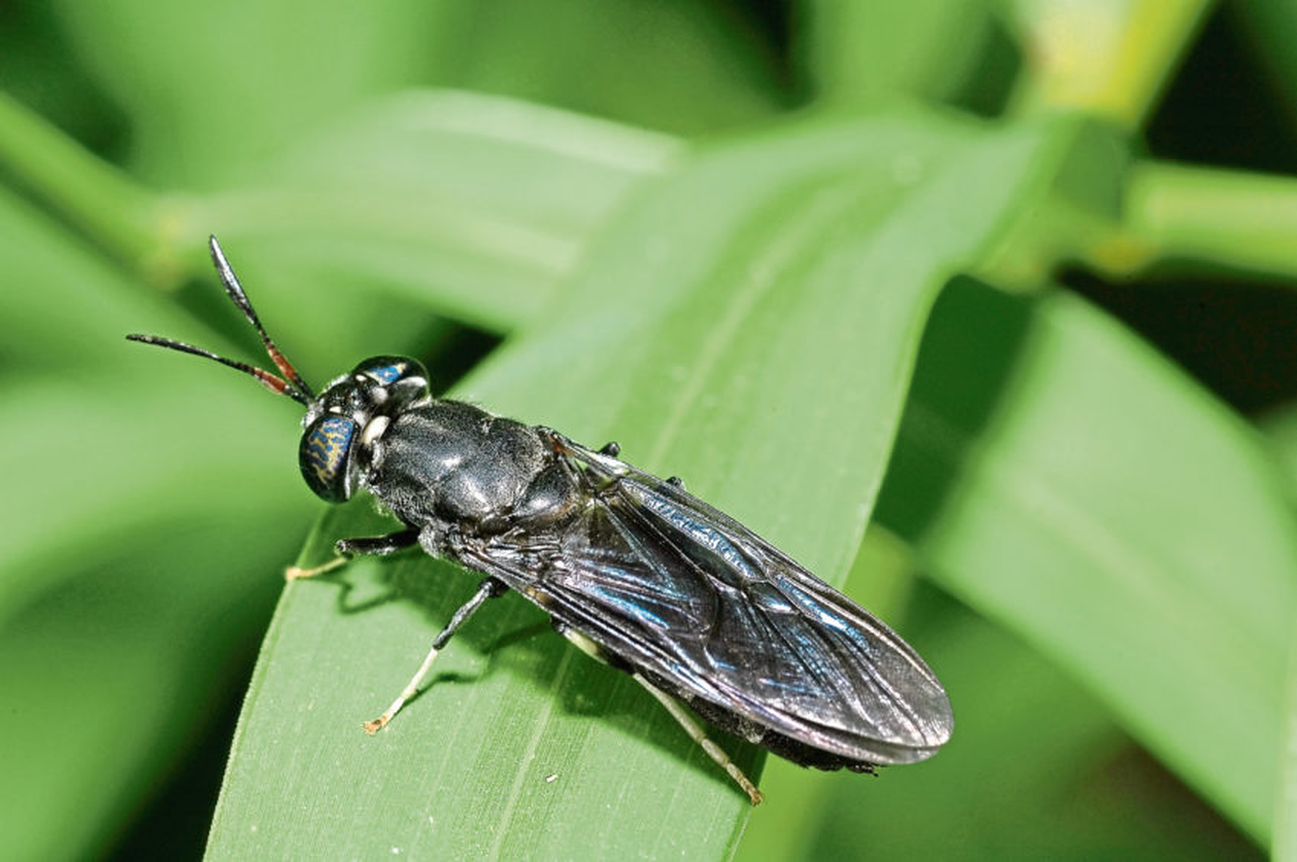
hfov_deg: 13.1
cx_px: 648
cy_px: 431
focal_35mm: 158
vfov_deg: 8.7
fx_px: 5668
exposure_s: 1/250
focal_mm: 105
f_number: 25
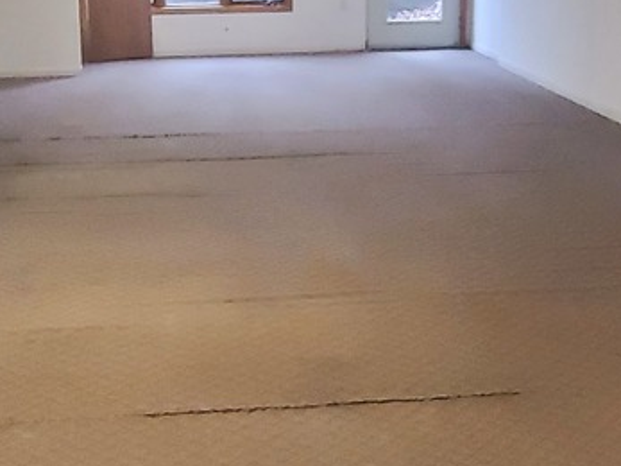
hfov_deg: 35.5
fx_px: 968
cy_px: 125
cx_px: 272
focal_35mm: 54
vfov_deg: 26.7
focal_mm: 1.8
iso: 640
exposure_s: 1/30
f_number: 2.2
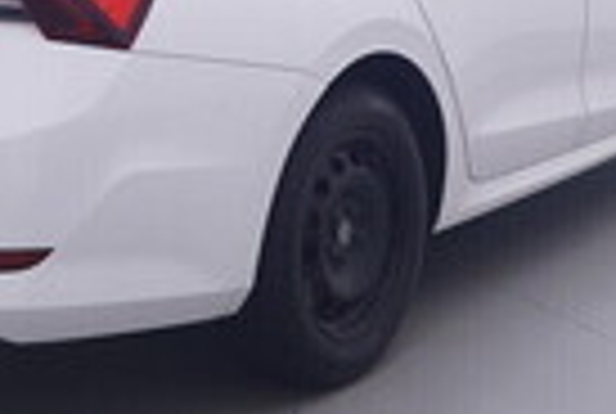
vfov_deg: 14.7
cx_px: 366
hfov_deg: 22.5
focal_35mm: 90
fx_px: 1543
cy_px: -97
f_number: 5
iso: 200
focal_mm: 15
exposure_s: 1/80
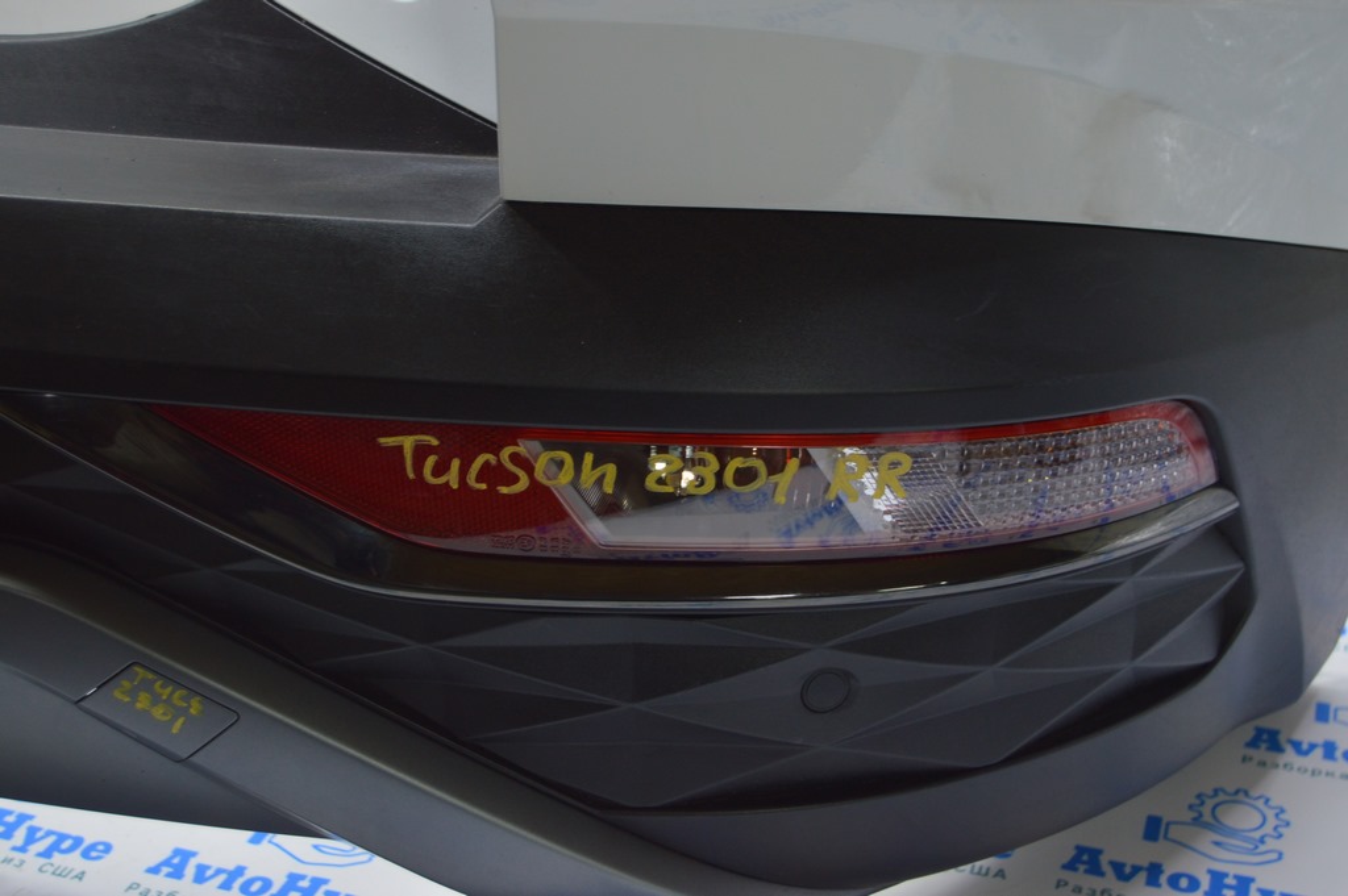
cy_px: 448
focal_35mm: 51
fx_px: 1908
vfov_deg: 26.4
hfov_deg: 38.9
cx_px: 674
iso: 400
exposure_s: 1/20
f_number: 5.6
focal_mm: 34
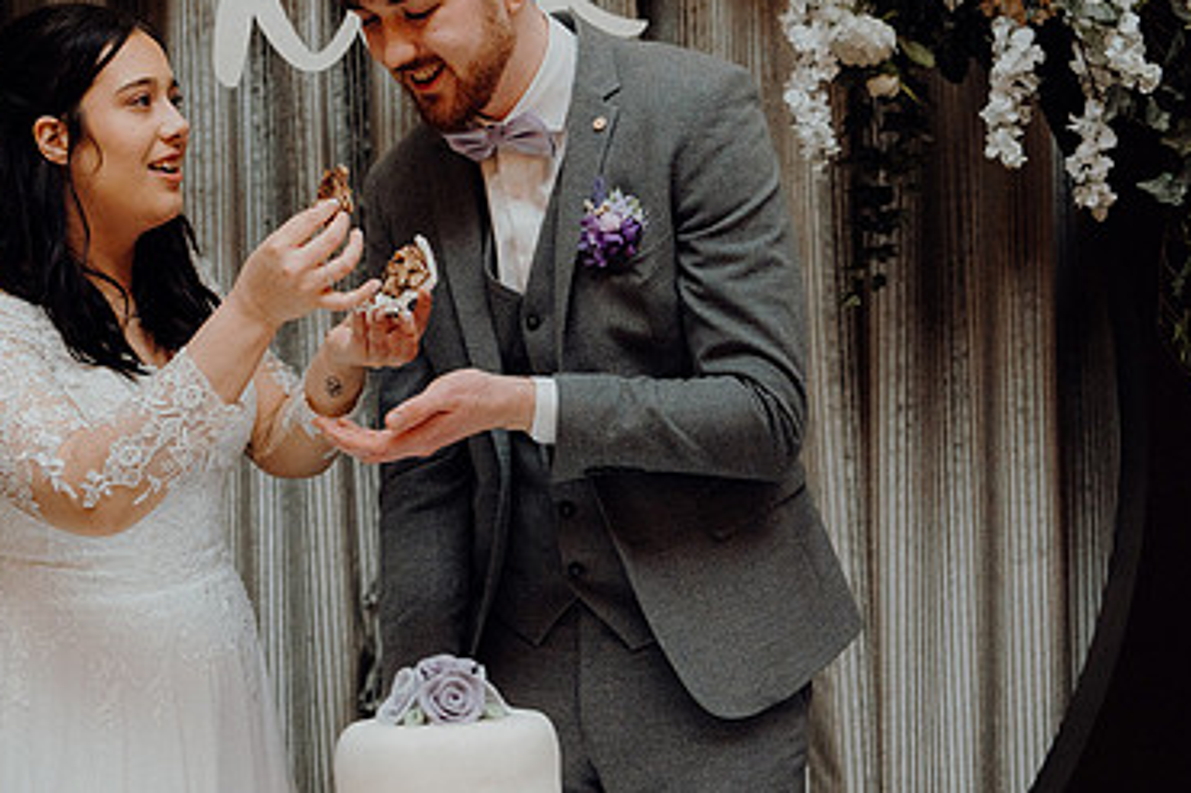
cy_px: 374
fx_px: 2381
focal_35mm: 72
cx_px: 446
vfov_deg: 18.9
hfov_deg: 28.0
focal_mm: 46
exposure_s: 1/200
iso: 2500
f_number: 3.5
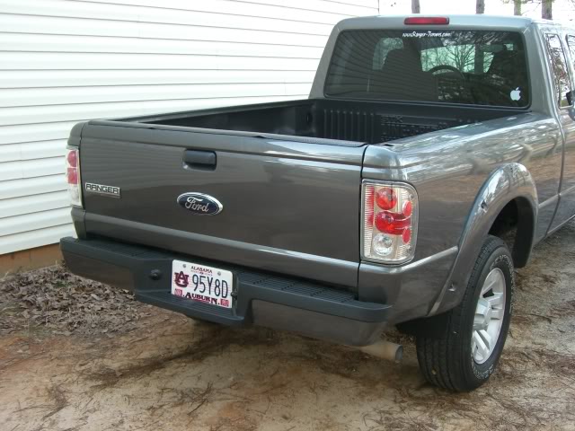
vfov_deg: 30.9
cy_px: 216
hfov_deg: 40.4
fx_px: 781
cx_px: 288
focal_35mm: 47
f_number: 3
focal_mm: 7.6
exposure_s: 1/80
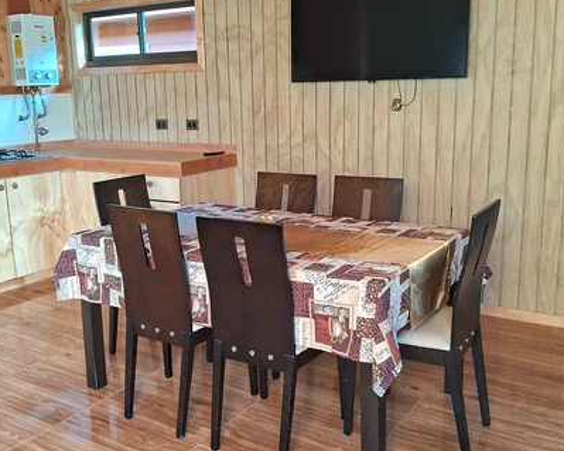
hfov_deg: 62.1
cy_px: 223
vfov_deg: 51.5
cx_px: 259
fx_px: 467
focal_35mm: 28
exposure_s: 1/50
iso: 400
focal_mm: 3.98
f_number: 1.8
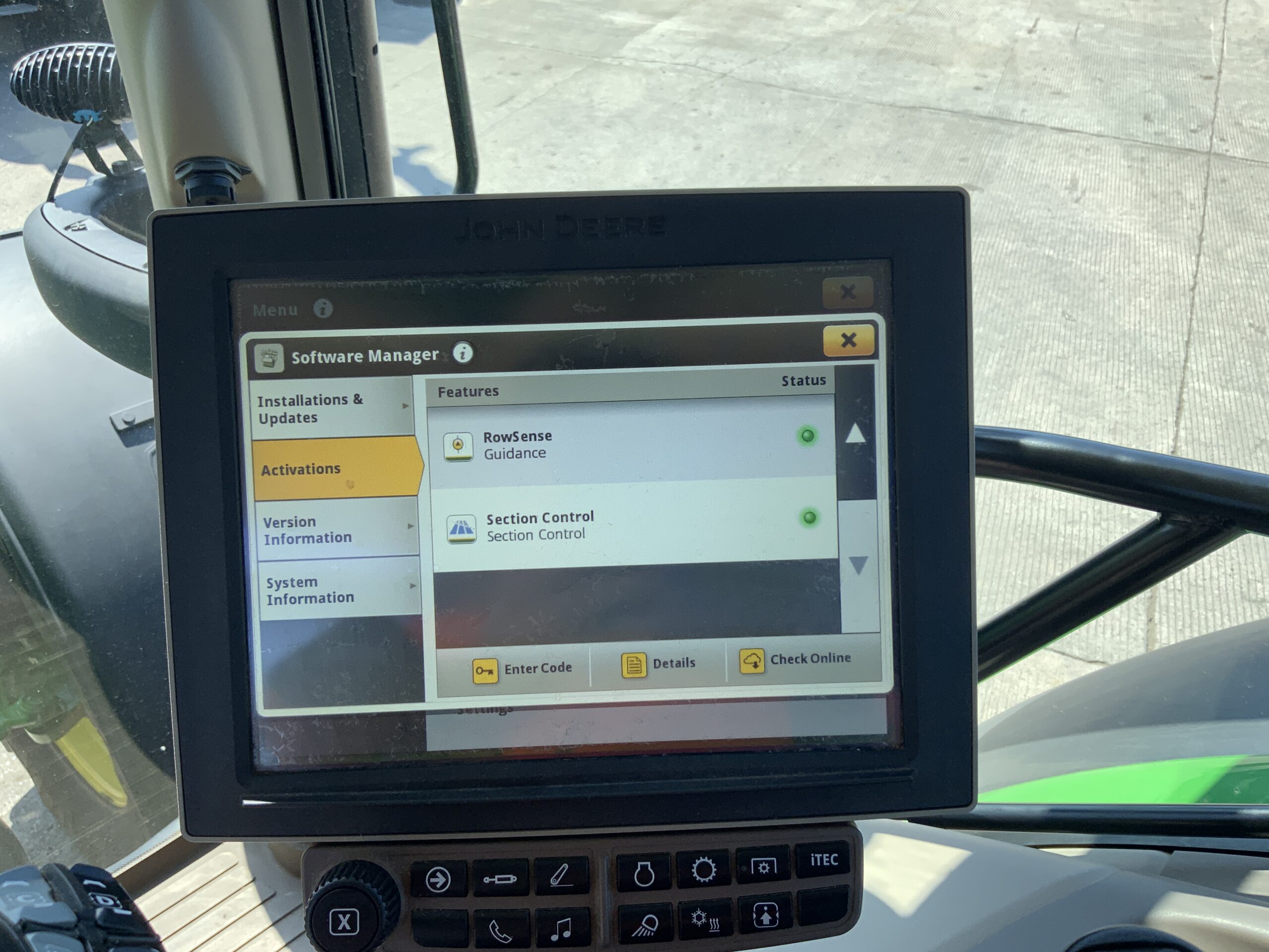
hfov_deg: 61.7
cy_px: 476
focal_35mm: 29
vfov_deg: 48.2
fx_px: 1063
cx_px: 634
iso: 16
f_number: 1.8
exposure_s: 1/465
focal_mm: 3
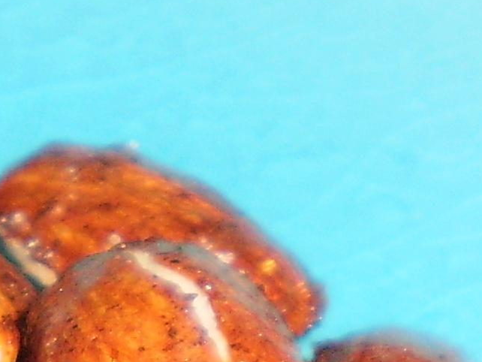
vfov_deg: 7.8
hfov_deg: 10.1
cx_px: -434
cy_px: 694
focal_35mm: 183
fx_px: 2549
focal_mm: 6.3
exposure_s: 1/30
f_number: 3.1
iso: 125
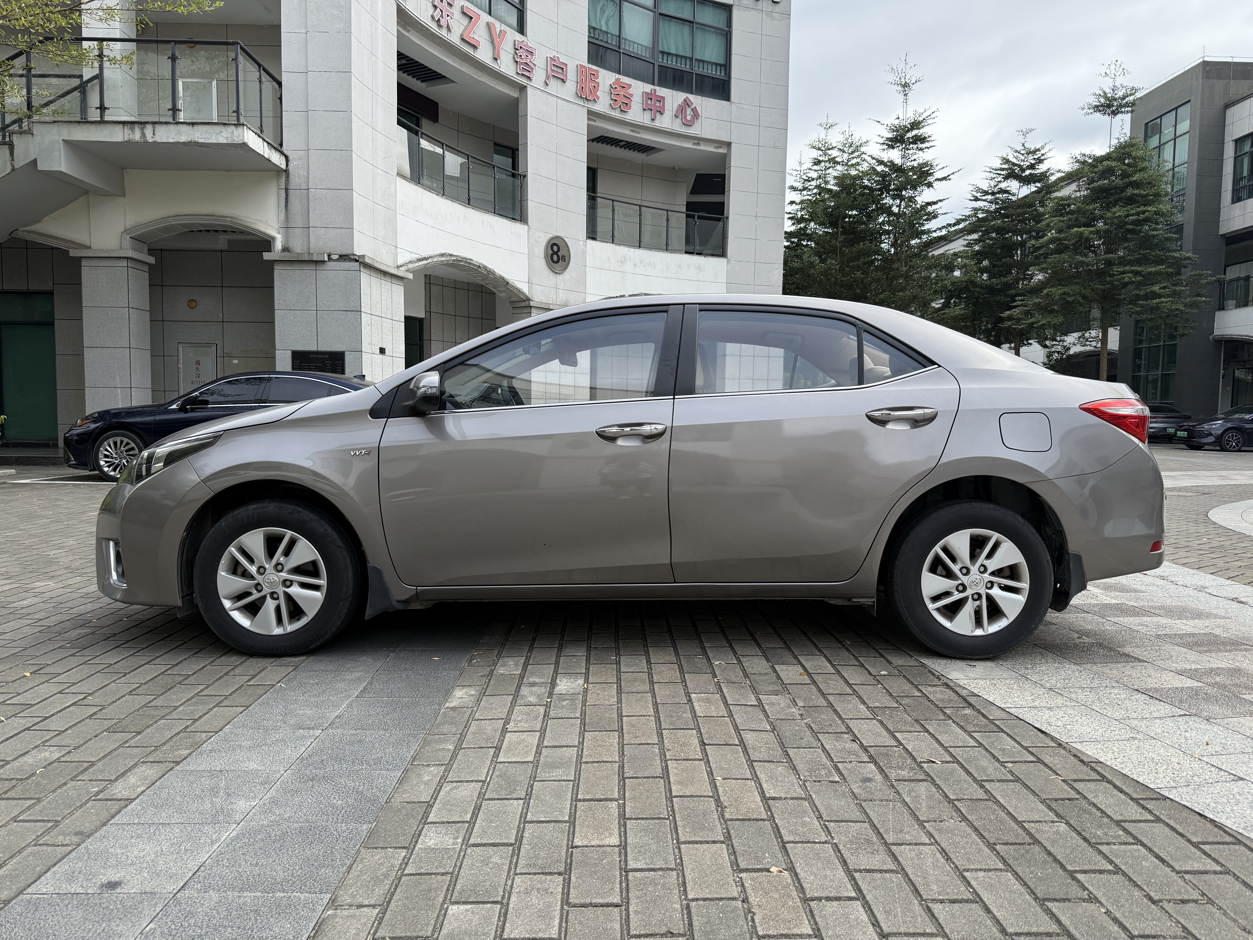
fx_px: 869
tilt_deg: -4.0
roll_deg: -0.5
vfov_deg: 56.8
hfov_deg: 71.6
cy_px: 470
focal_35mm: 24
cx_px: 626
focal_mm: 6.76
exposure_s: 1/2370
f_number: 1.78
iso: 100
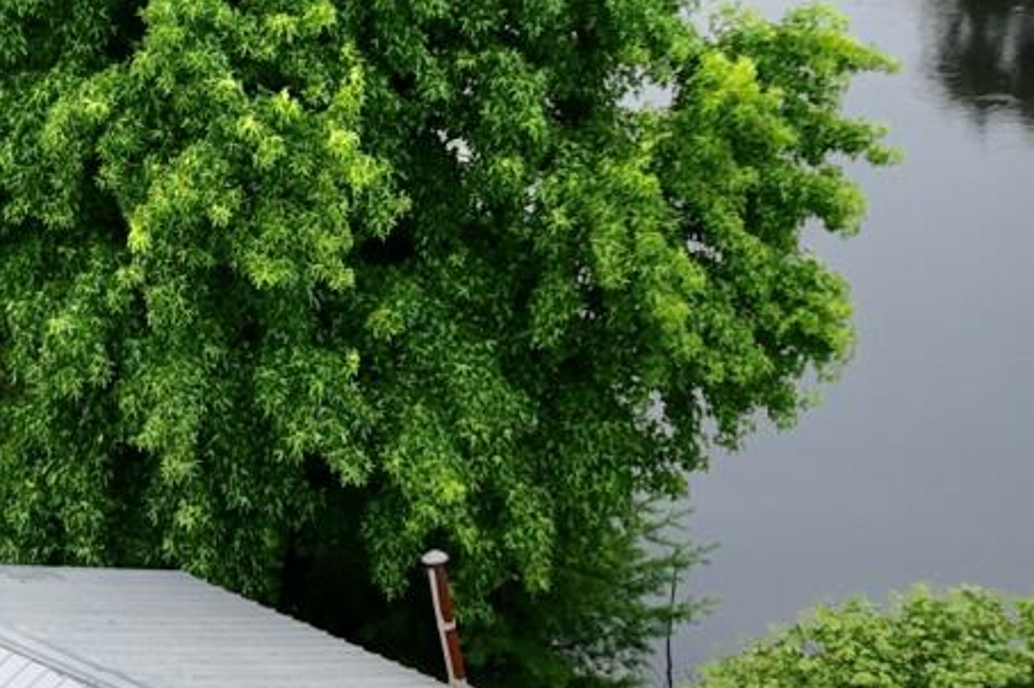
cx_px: 150
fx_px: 4736
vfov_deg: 8.3
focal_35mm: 165
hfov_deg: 12.4
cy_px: 63
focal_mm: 12.29
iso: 100
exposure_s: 1/160
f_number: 2.8
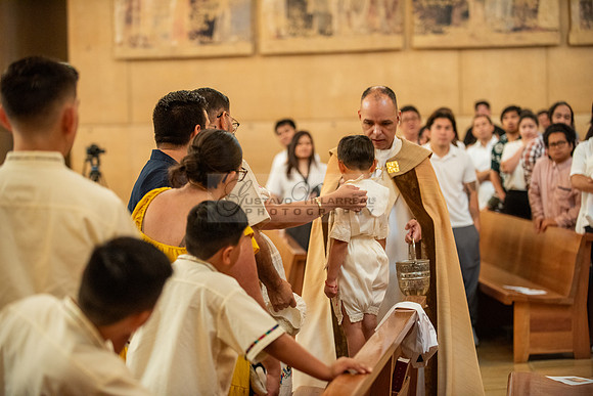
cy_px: 198
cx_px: 296
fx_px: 1615
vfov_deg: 14.0
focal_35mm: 98
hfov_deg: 20.8
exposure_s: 1/100
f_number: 2.8
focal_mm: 98
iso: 2000
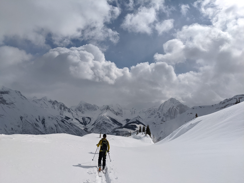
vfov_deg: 51.4
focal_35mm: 27
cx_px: 122
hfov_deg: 65.3
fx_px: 190
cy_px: 92
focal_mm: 4.38
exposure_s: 1/23256
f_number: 1.73
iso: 77
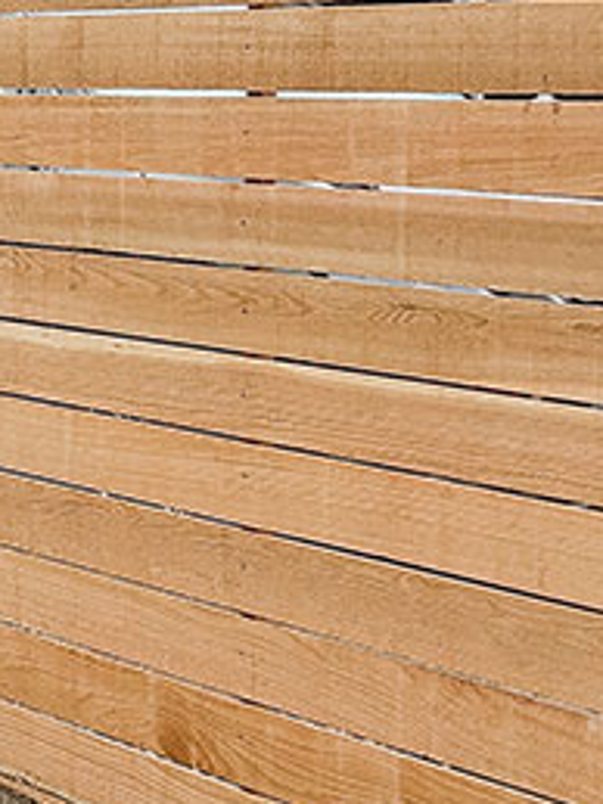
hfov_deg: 13.3
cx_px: -208
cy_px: 166
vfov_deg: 18.2
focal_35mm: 107
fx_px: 2487
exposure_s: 1/1050
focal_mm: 5.7
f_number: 1.5
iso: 50
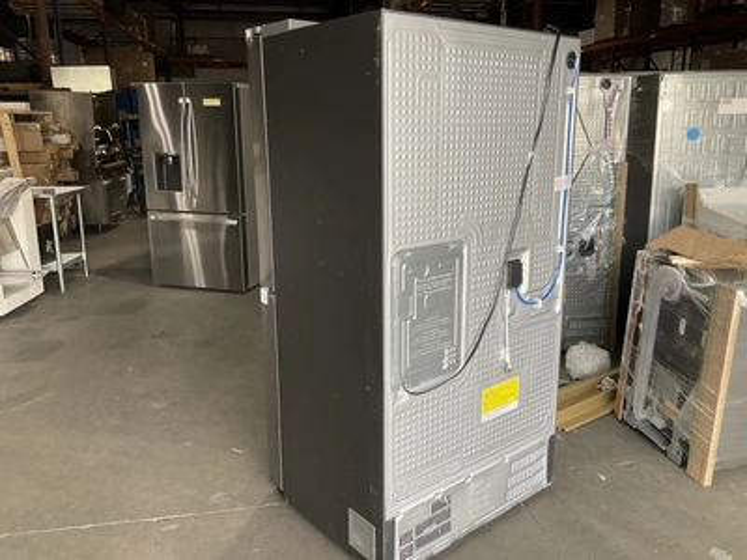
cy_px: 280
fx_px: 626
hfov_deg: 61.7
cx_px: 374
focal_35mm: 29
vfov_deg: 48.2
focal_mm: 3
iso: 25
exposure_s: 1/122
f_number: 1.8
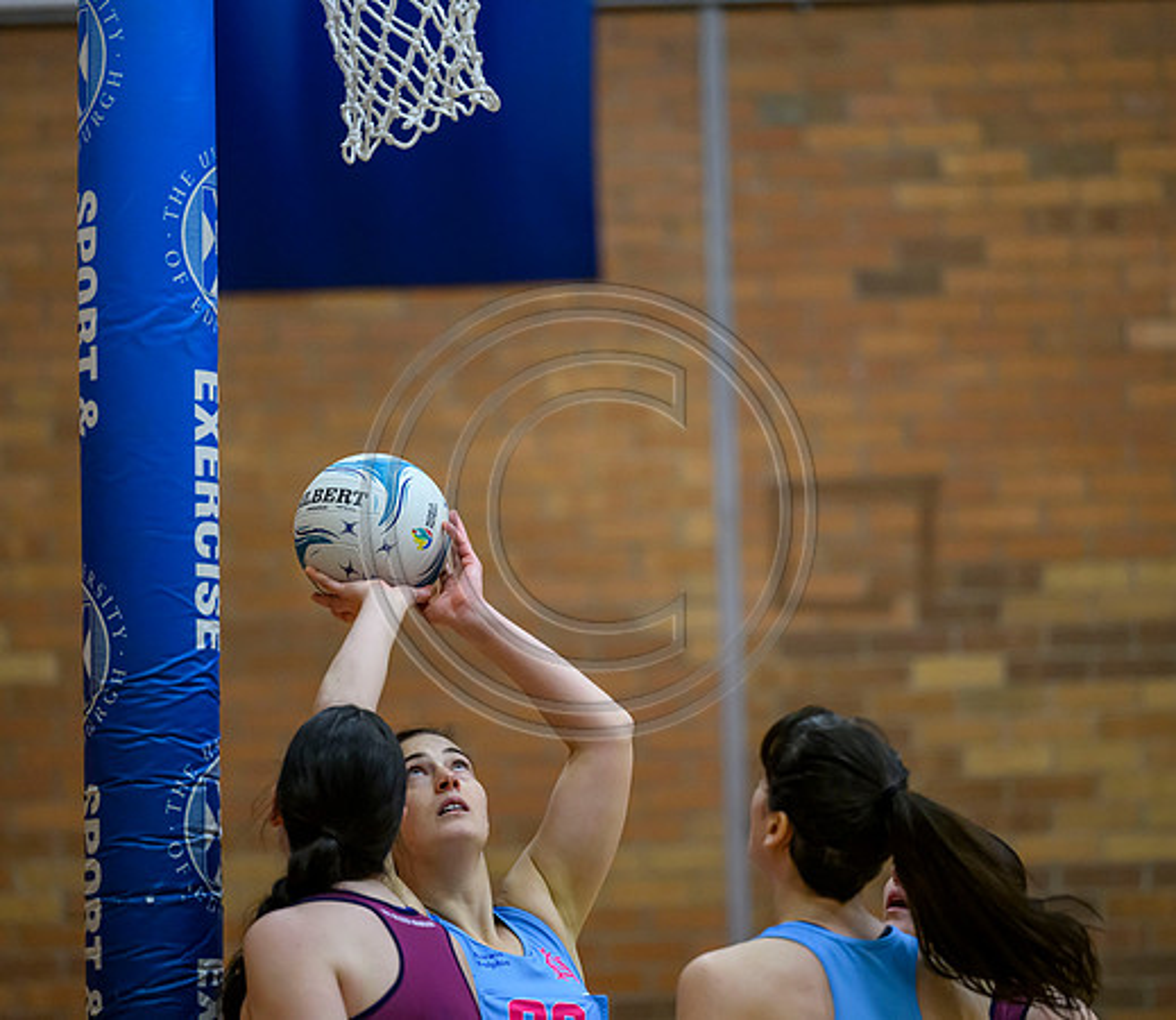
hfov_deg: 7.9
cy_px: 510
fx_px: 8567
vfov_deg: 6.8
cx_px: 609
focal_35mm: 238
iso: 5000
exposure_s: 1/1000
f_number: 2.8
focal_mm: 200
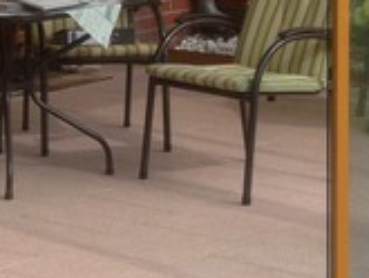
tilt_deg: -3.4
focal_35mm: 160
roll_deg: +0.3
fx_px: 1707
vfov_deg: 9.2
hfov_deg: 12.0
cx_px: -98
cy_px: -67
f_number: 2.4
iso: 50
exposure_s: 1/332
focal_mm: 4.12
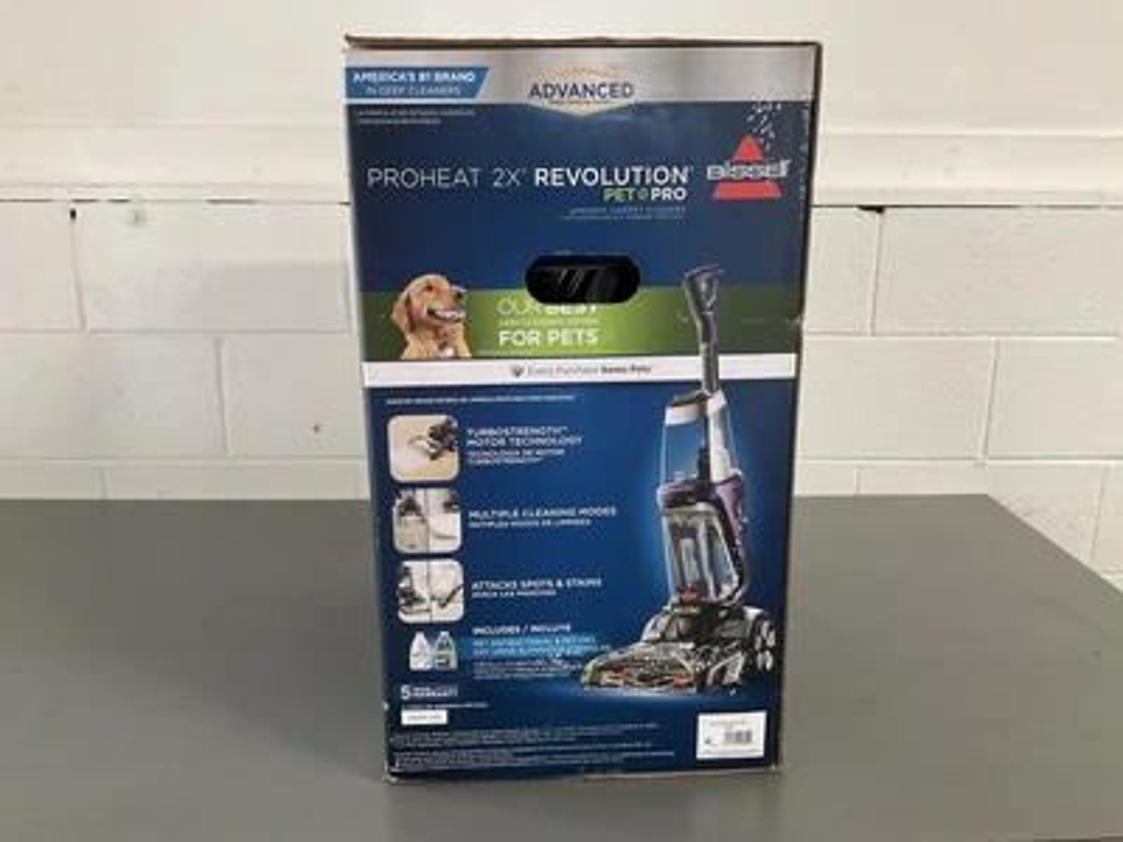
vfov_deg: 48.2
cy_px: 421
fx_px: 941
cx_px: 562
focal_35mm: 29
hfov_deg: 61.7
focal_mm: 3
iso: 250
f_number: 1.8
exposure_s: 1/60
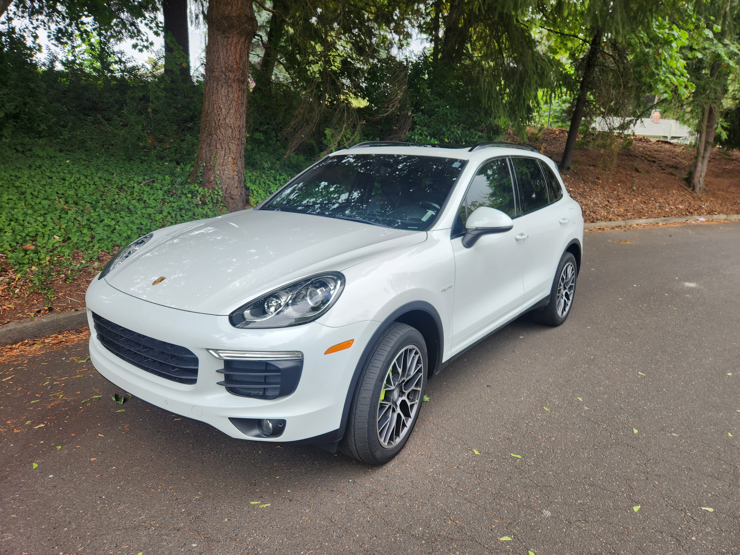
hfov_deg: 73.9
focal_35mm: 23
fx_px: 492
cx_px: 370
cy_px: 278
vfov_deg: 58.9
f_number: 1.8
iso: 20
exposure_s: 1/232
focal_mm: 5.4
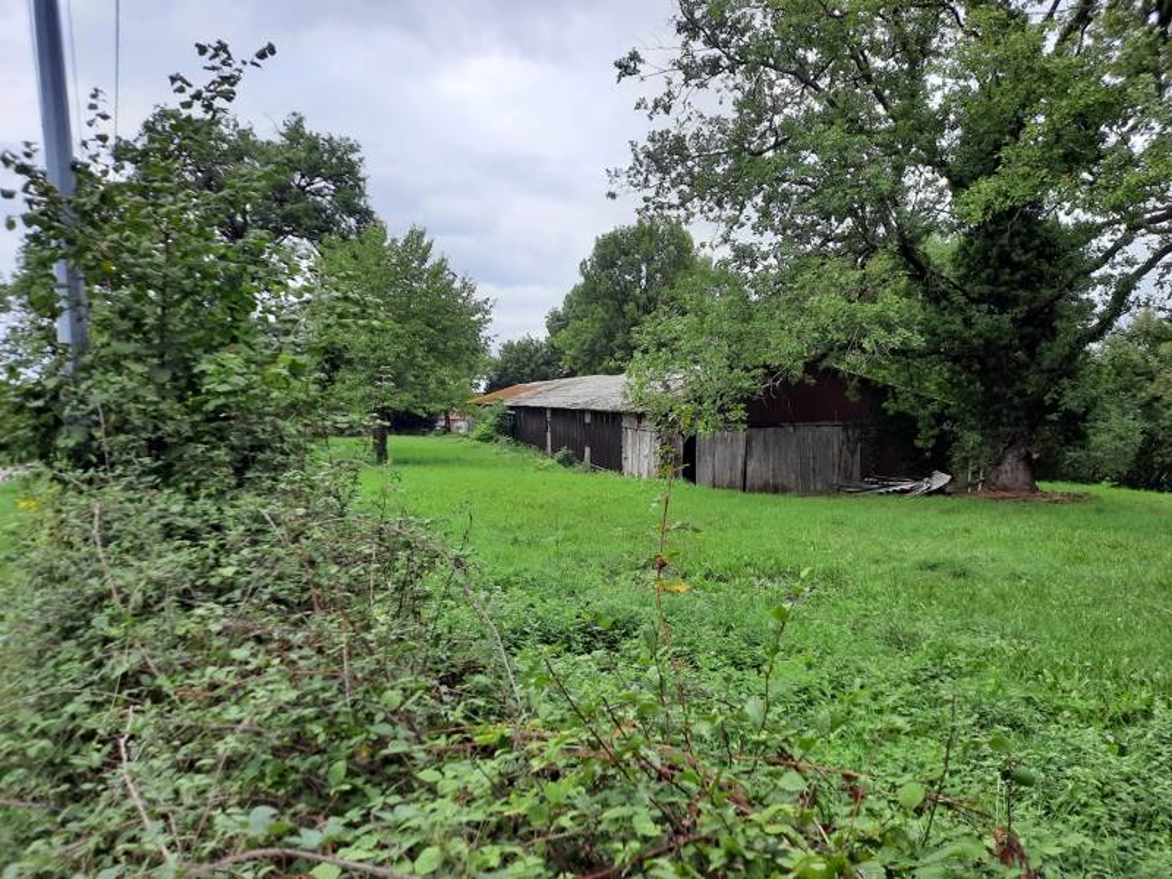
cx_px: 586
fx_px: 846
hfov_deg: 69.4
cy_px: 440
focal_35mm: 25
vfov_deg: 54.9
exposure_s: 1/425
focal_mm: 4.6
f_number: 2
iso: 32
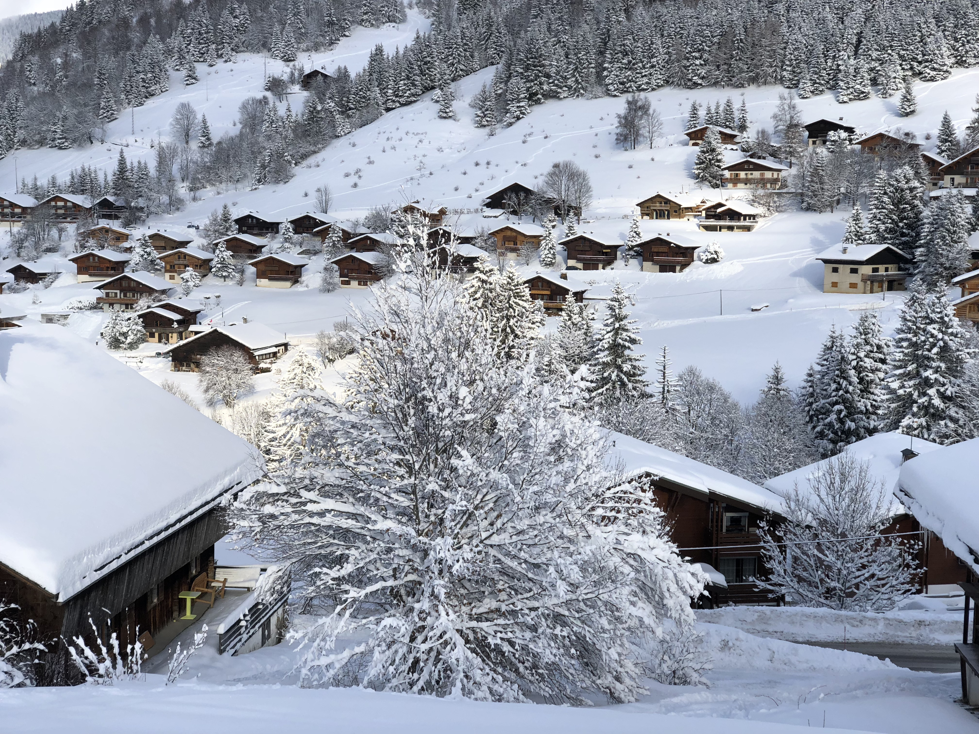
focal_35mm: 52
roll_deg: -0.4
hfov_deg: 36.8
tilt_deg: -6.3
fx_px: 1471
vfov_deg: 28.0
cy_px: 367
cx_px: 490
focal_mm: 6
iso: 16
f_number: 2.4
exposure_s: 1/941
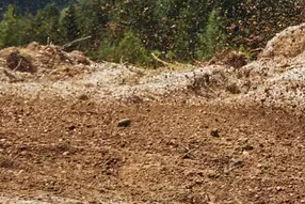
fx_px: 1280
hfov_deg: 12.7
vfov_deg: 9.1
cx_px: 499
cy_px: 7
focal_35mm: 151
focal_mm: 36
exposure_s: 1/500
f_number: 5.6
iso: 125
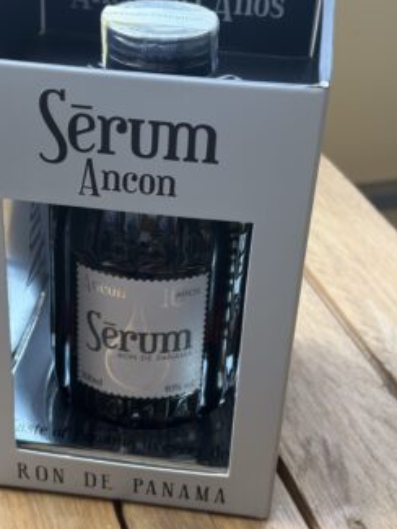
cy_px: 234
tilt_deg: -33.7
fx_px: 978
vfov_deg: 30.2
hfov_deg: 22.9
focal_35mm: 64
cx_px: 161
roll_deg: -2.3
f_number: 1.6
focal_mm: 5.96
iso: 100
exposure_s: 1/101
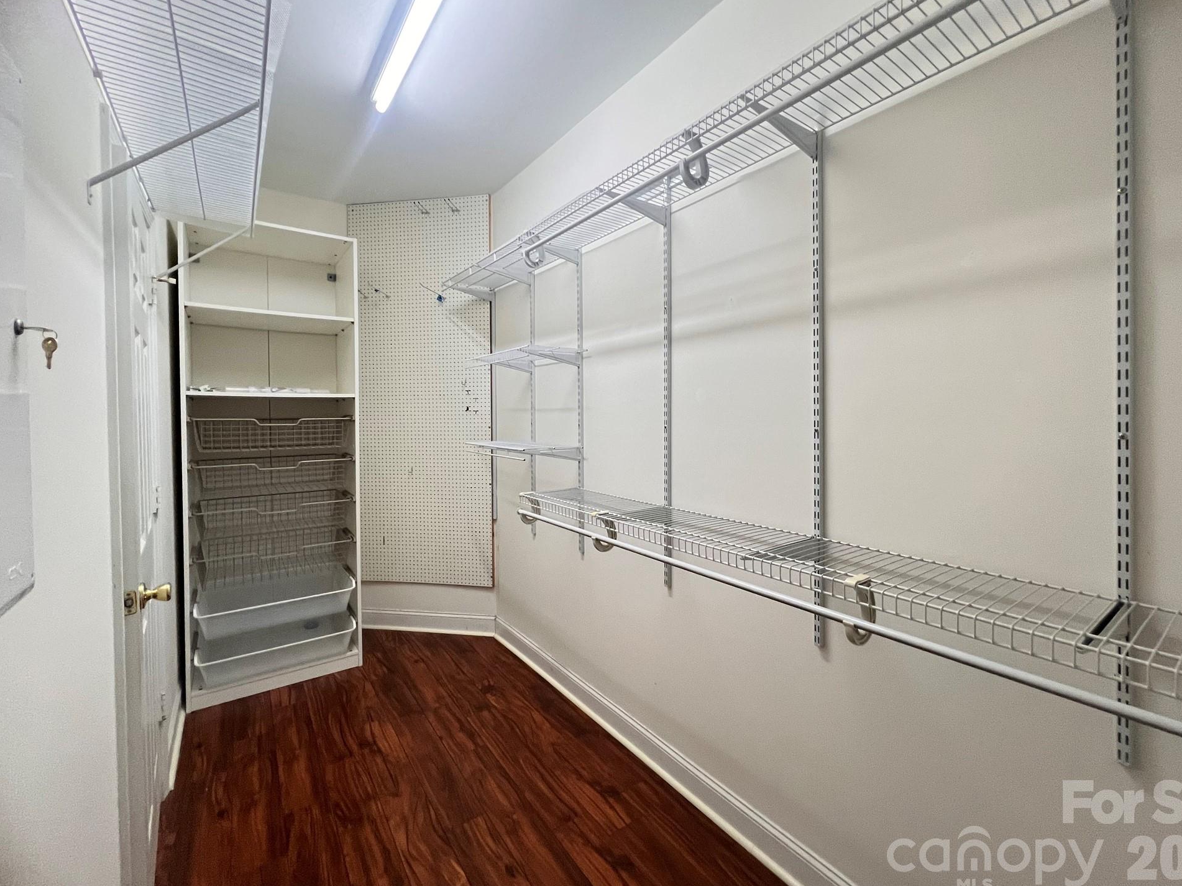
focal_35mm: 14
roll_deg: -0.3
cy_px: 425
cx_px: 625
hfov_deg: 102.0
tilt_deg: -1.0
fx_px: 478
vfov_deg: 85.6
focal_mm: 1.57
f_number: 1.8
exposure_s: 1/60
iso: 250
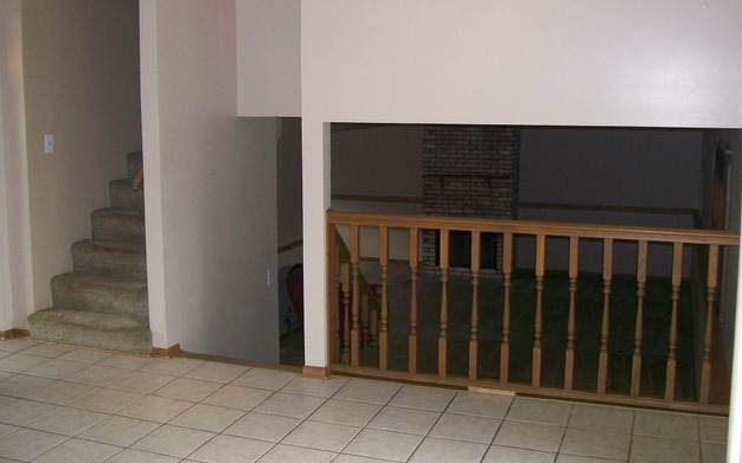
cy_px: 198
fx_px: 789
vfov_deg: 32.7
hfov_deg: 50.4
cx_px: 378
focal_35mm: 39
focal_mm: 6
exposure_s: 1/64
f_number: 2.7
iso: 140
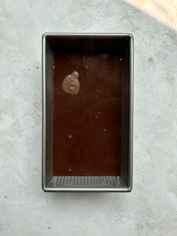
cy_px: 118
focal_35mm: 24
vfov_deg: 71.6
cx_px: 88
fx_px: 164
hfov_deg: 56.8
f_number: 1.78
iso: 80
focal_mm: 6.86
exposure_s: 1/724
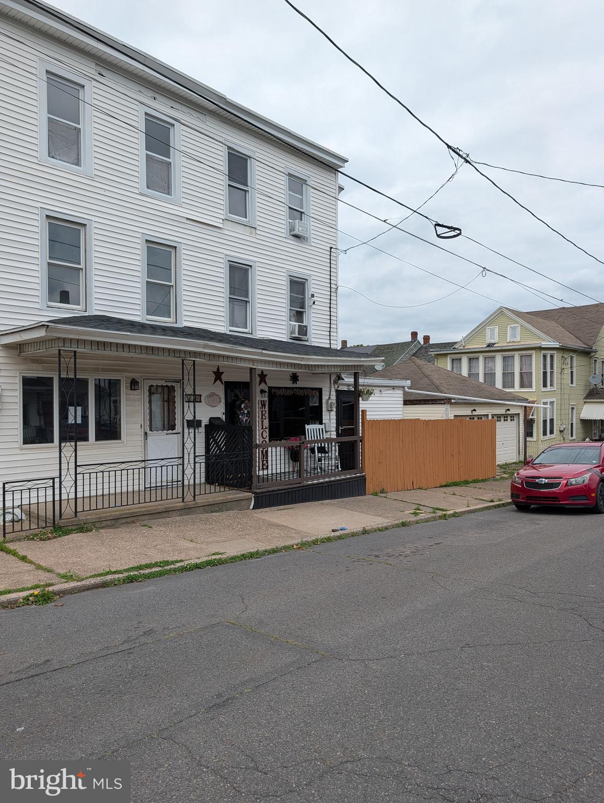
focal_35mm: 24
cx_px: 302
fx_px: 557
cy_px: 402
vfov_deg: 71.5
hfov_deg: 56.9
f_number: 1.68
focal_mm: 6.9
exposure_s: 1/1095
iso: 20
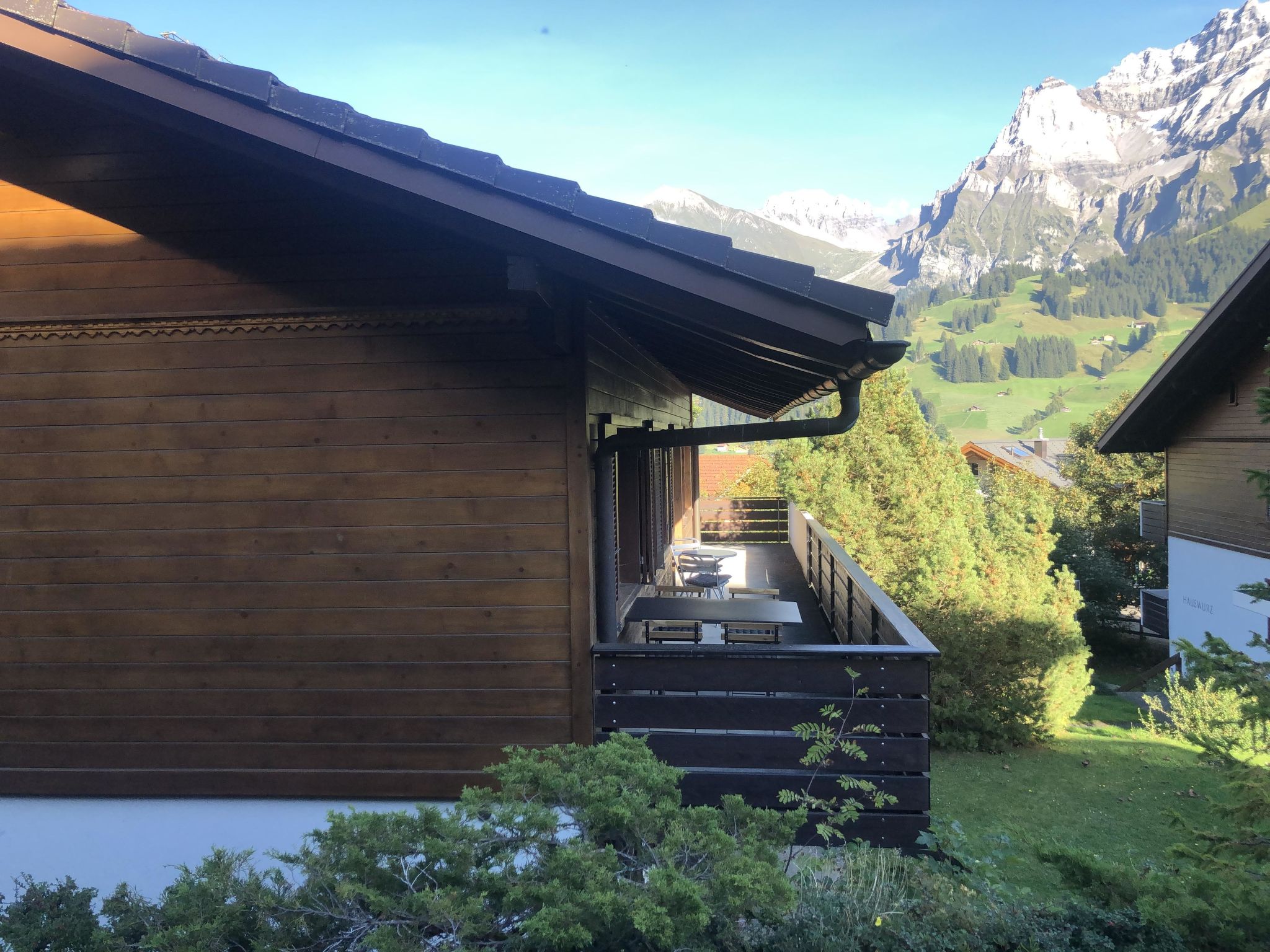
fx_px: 1027
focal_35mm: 28
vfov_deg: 49.7
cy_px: 476
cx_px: 635
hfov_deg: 63.4
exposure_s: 1/372
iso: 20
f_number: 1.8
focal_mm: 4
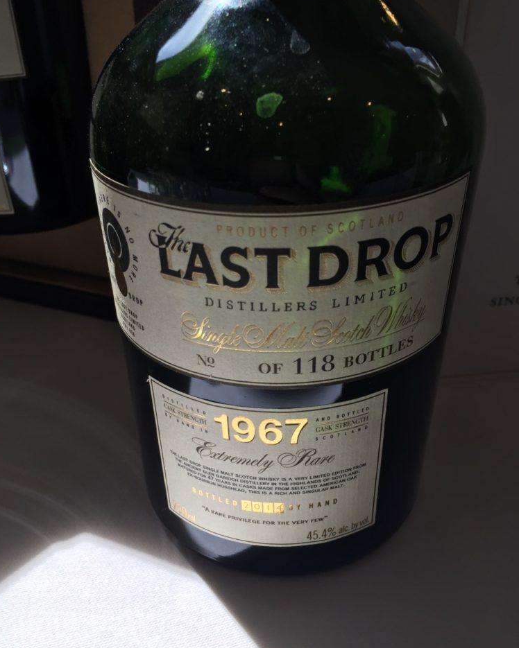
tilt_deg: -32.6
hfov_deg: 47.1
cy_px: 344
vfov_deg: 57.1
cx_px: 258
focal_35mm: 31
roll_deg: +1.1
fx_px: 595
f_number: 2.2
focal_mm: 4.15
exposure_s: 1/964
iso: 32
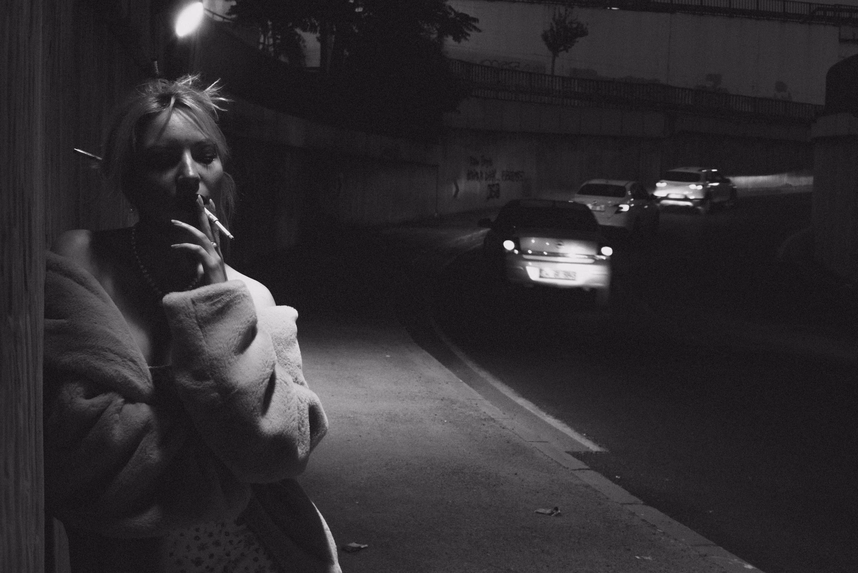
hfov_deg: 39.6
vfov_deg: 27.0
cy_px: 286
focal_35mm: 50
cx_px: 429
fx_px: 1192
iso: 800
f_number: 13
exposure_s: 1/20
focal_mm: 50
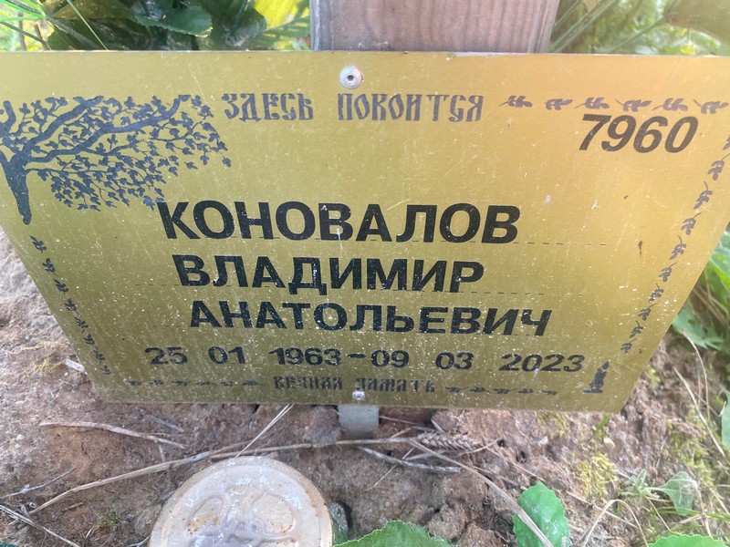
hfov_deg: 67.3
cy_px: 274
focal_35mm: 26
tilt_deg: -49.1
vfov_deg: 53.1
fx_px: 548
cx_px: 365
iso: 100
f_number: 1.8
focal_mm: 4.25
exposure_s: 1/122
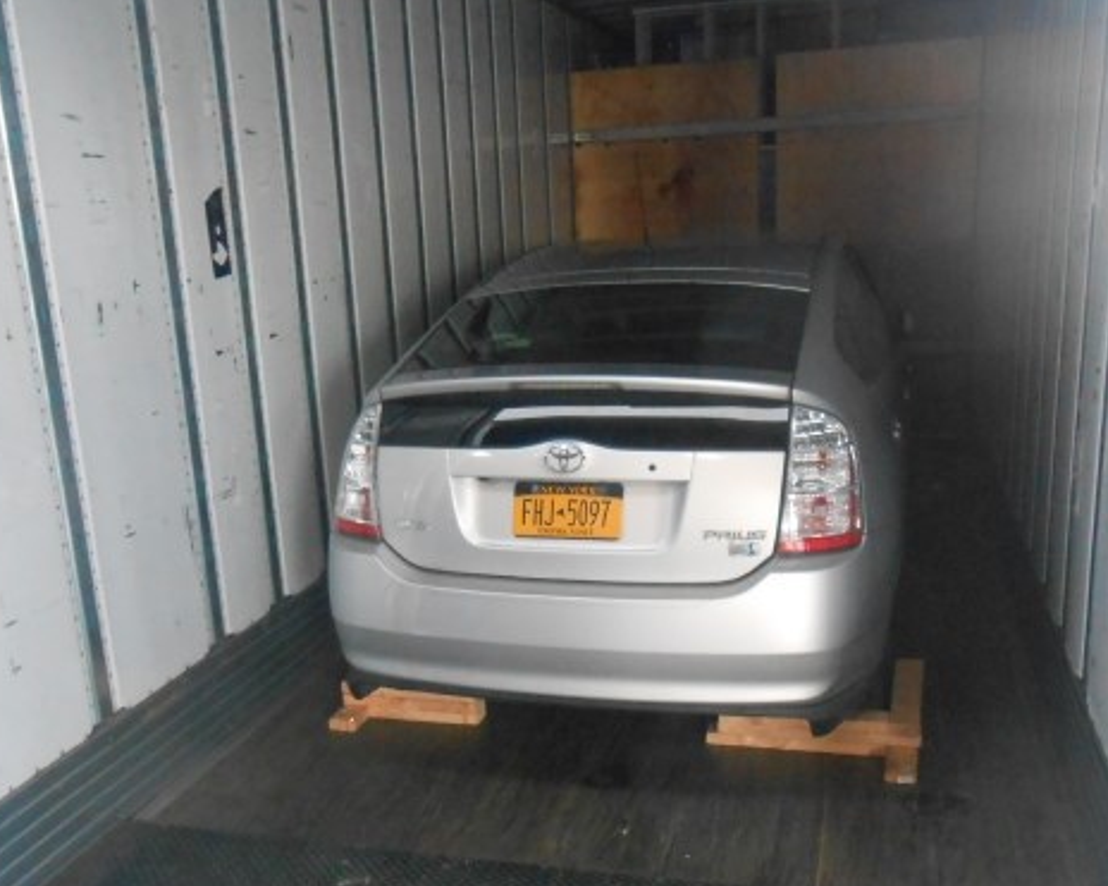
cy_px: 552
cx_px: 537
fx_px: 1147
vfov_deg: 41.9
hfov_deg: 51.5
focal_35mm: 35
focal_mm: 4.6
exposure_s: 1/60
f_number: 3.5
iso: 800
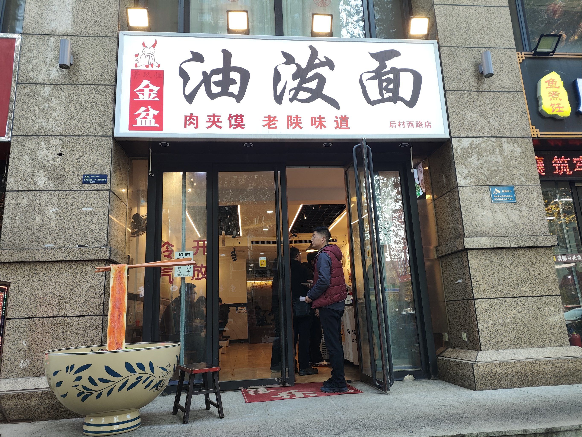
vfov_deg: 54.9
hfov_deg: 69.4
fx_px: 420
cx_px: 291
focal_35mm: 25
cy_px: 218
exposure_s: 1/123
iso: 50
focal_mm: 4.71
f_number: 1.79
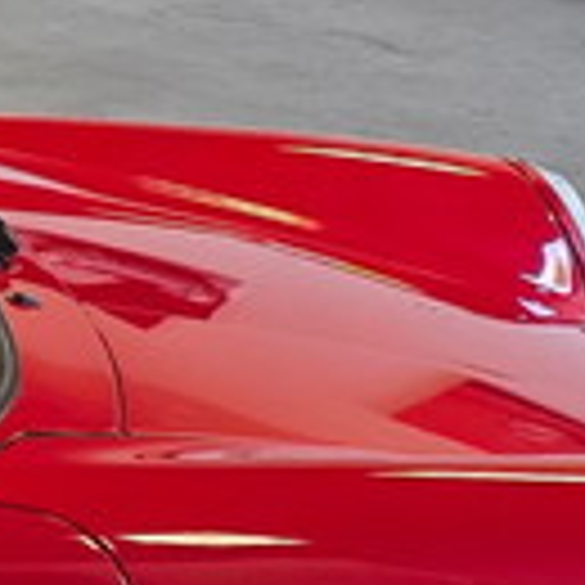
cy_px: 36
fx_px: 3059
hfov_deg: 9.9
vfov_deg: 10.8
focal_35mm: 160
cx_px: -716
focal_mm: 6.3
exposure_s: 1/120
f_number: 1.7
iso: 250
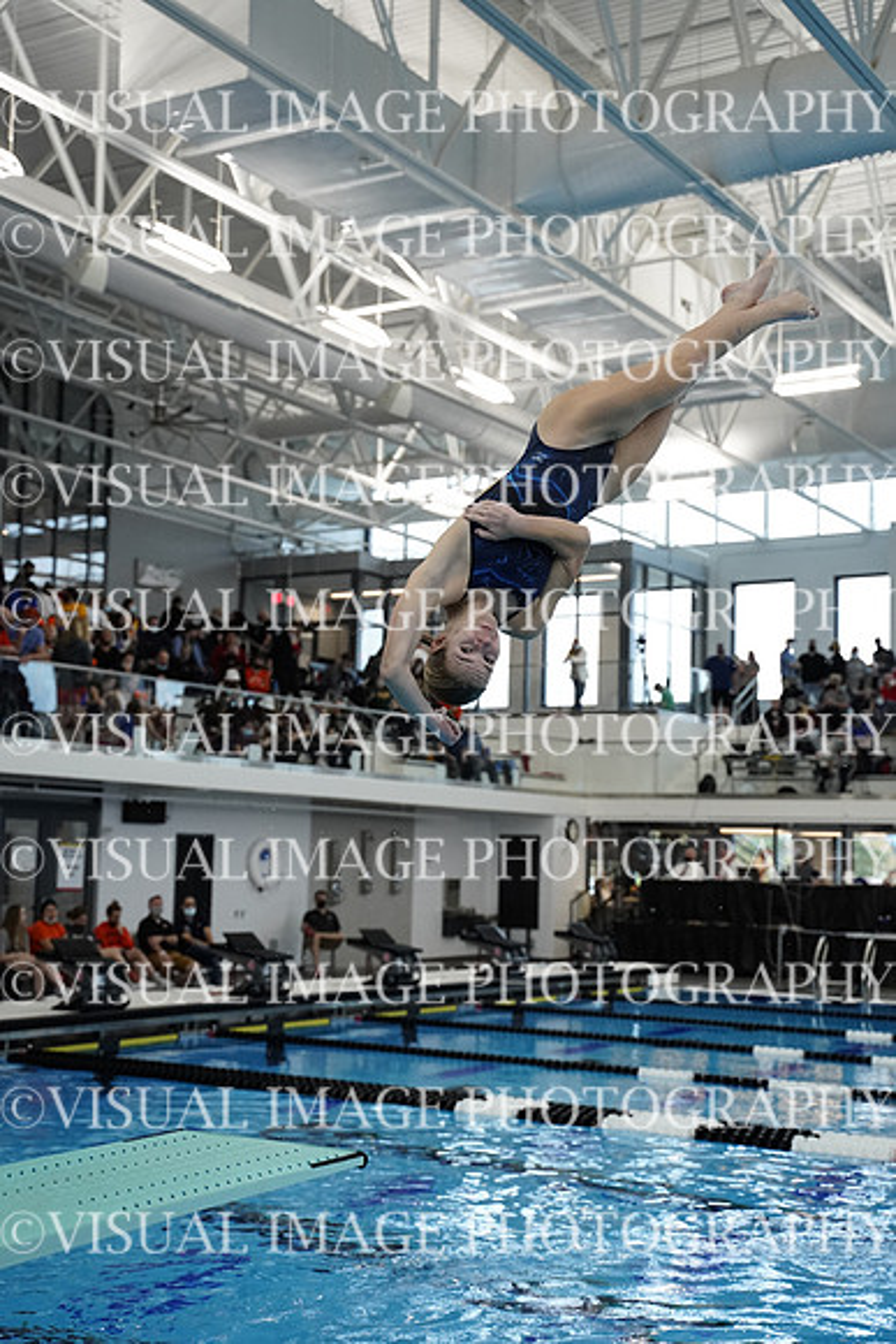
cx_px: 448
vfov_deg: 40.3
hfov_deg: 27.5
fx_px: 1828
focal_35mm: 49
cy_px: 672
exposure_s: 1/1250
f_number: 3.2
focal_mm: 49
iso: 4000
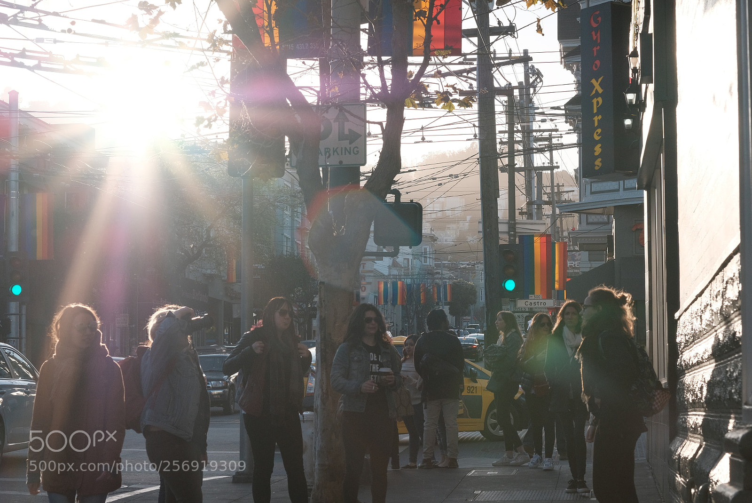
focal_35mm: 84
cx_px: 376
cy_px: 252
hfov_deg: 24.2
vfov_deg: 16.3
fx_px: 1756
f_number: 8
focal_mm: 56
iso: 800
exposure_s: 1/900
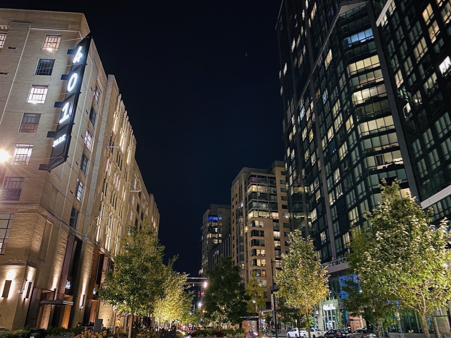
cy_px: 169
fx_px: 339
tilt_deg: +23.8
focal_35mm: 26
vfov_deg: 53.1
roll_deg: -0.5
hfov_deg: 67.3
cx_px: 226
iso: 400
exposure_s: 1/10
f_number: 1.8
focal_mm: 4.25
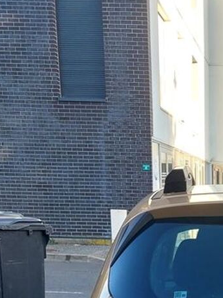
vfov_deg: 20.4
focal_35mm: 87
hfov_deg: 16.0
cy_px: 398
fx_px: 747
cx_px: 294
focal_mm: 4.6
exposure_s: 1/100
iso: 32
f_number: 1.8
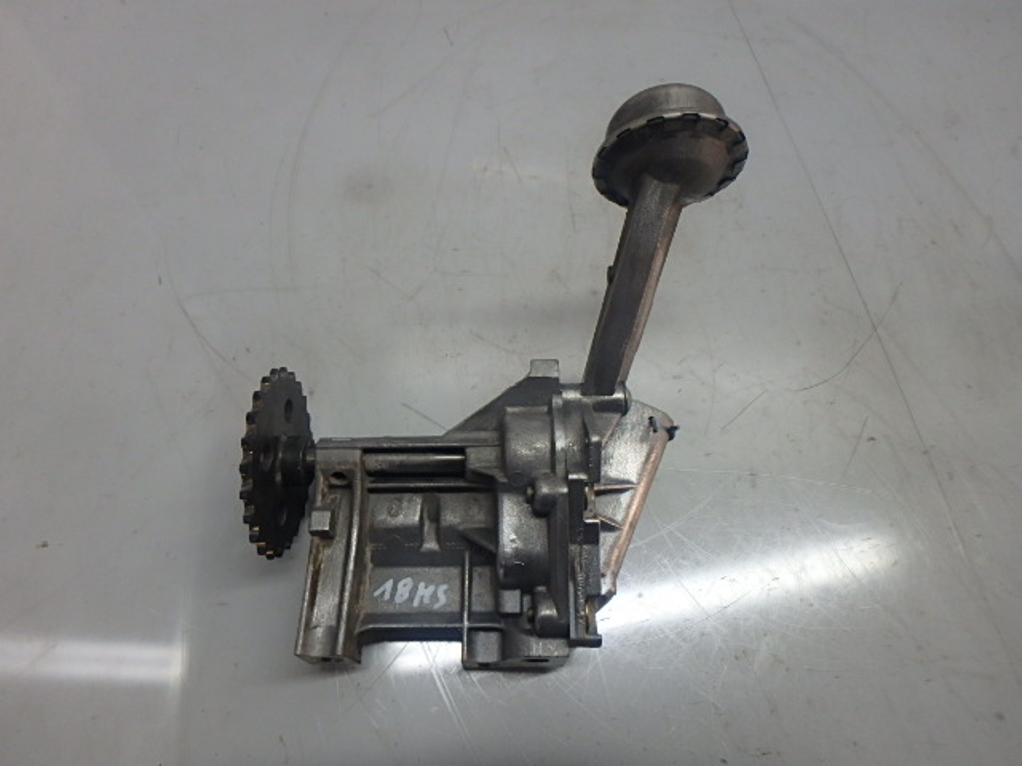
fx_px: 620
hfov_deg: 79.0
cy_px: 383
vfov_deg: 63.4
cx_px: 511
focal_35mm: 21
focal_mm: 3.7
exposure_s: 1/60
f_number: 3.5
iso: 200
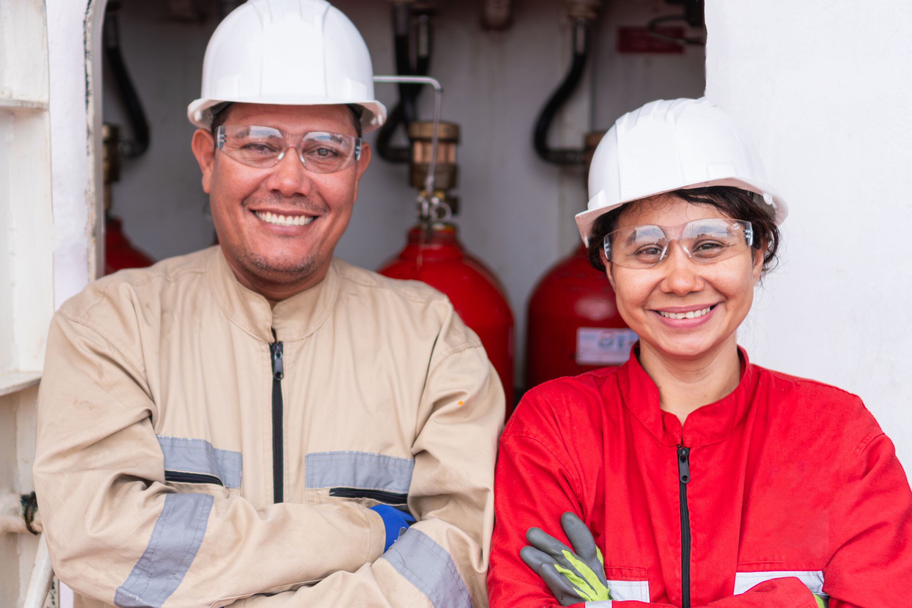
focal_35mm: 52
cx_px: 456
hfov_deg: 37.8
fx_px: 1330
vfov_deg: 25.8
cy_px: 304
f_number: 1.8
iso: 100
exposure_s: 1/1000
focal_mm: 35
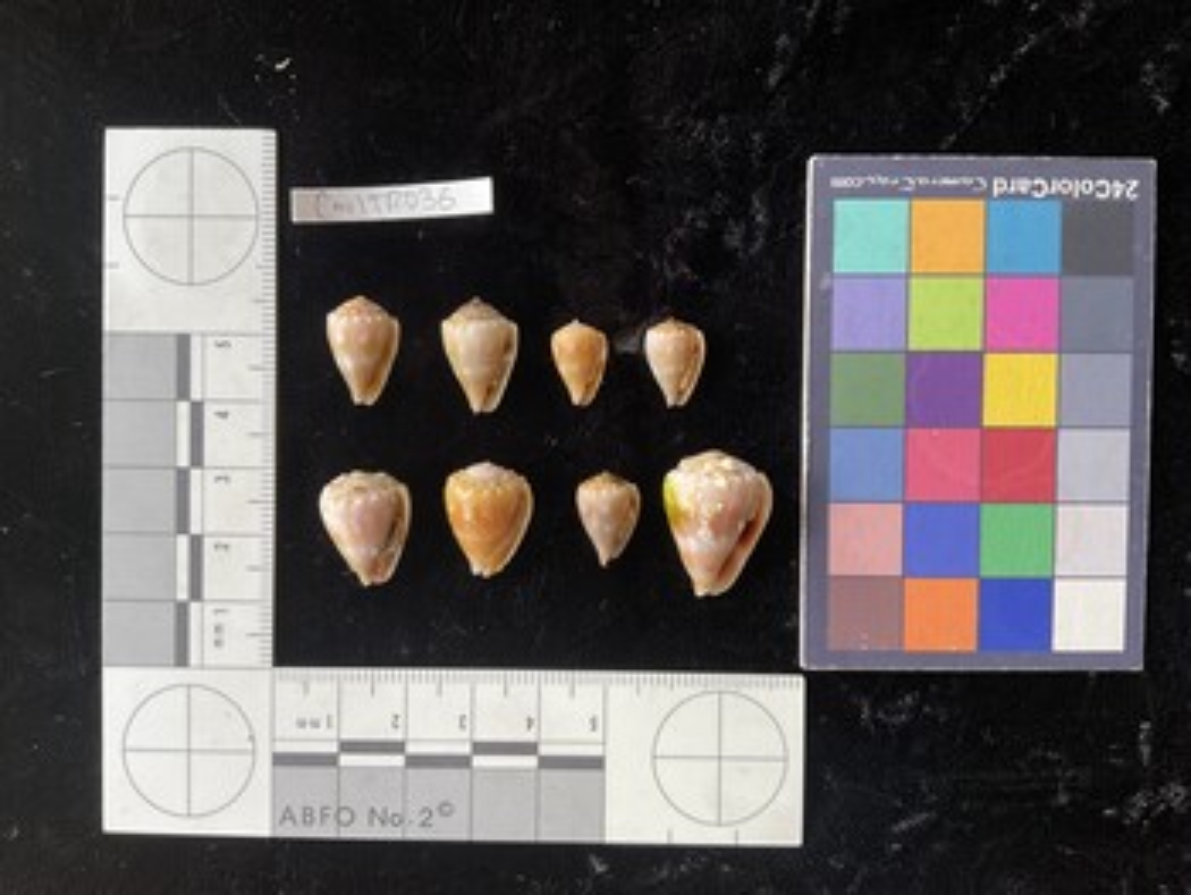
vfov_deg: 48.3
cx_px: 596
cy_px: 448
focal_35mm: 29
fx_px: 998
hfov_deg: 61.6
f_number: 1.8
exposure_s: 1/120
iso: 40
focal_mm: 3
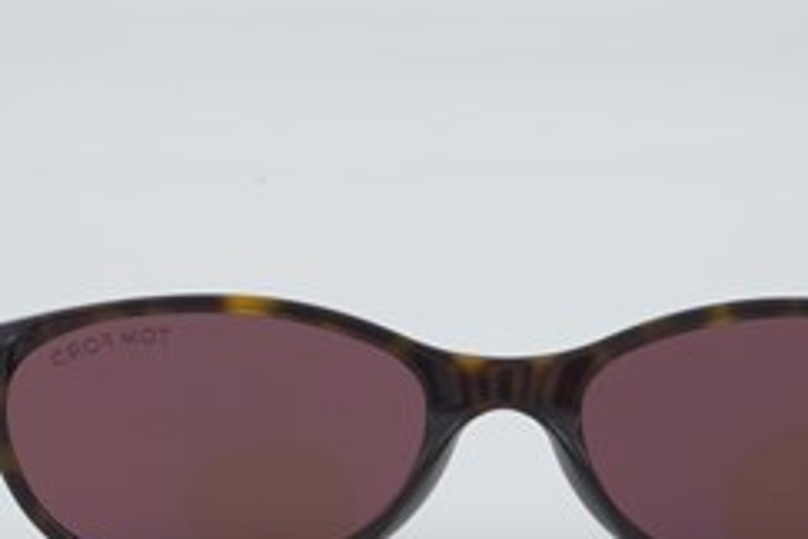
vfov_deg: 10.1
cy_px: 429
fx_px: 3048
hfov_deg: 15.1
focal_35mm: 136
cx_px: 505
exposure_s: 1/4
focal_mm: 55
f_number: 29
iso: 100
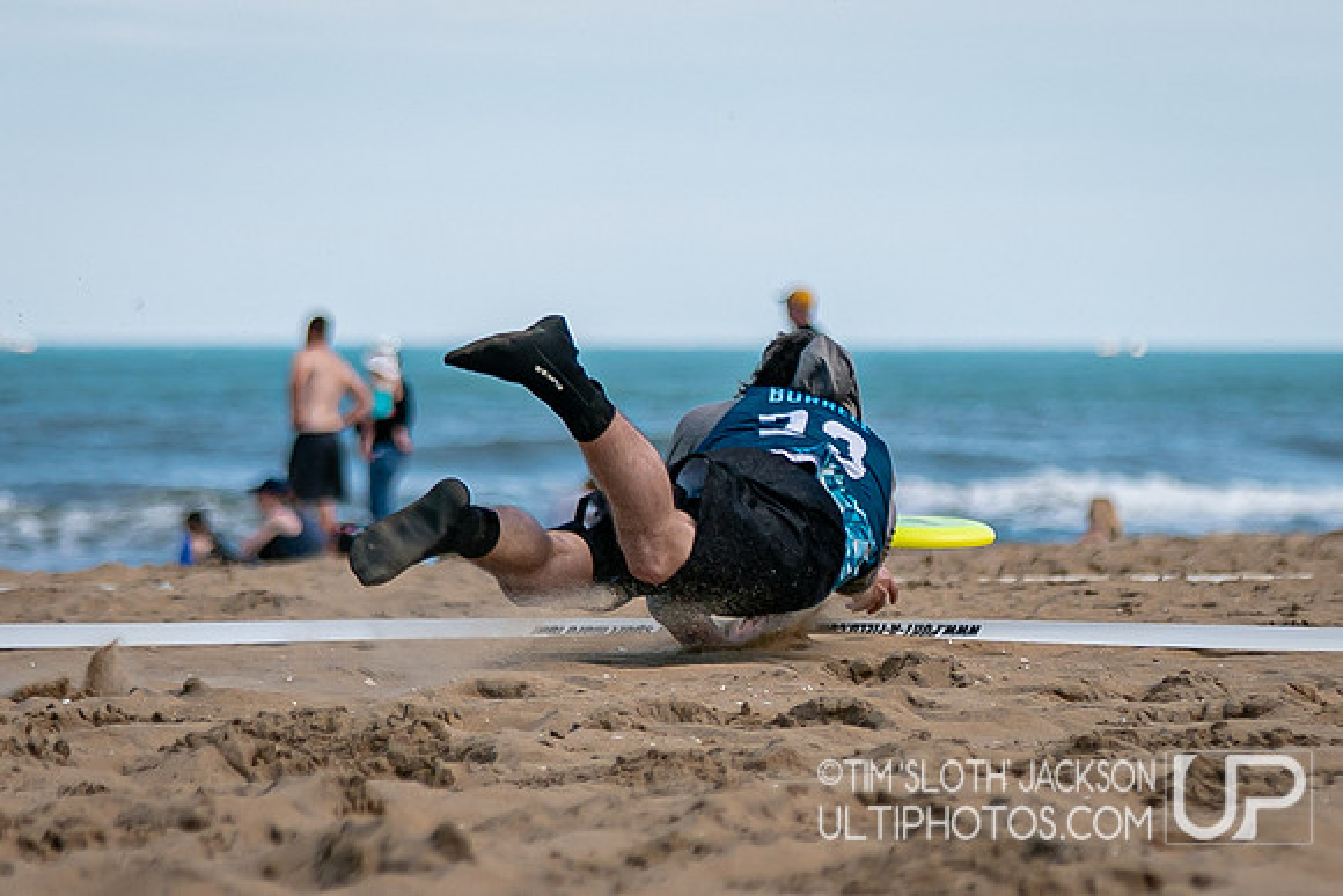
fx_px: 13105
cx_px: 720
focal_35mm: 351
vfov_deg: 3.9
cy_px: 494
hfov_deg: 5.9
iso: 160
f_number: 2.8
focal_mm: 98
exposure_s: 1/3200
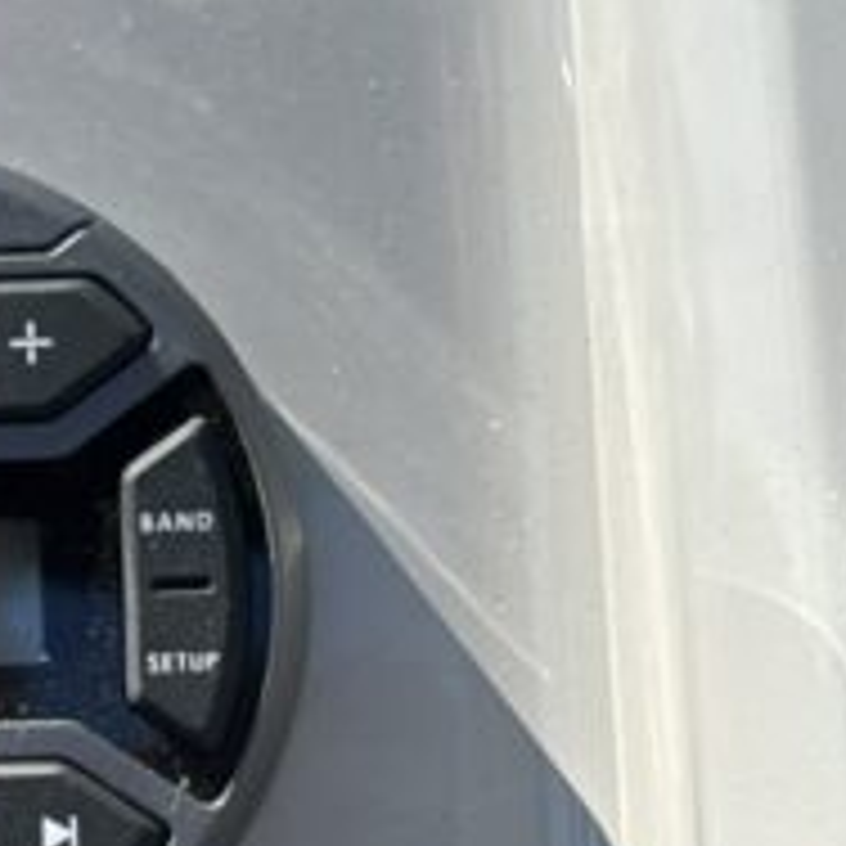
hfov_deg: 6.7
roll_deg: +1.6
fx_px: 7217
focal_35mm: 261
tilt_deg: -35.0
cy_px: 626
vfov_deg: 6.7
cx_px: 538
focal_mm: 5.96
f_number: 1.6
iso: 32
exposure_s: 1/1522
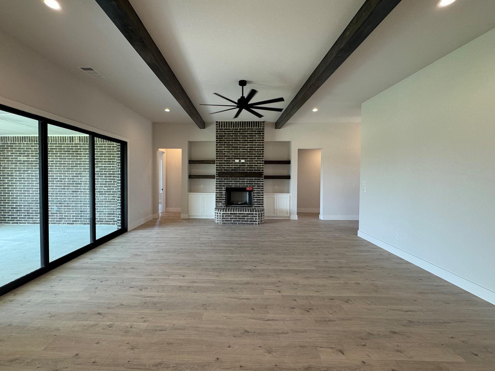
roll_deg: -0.2
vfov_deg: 81.7
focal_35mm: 15
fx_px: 215
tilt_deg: -1.8
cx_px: 233
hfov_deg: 98.0
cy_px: 180
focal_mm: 2.22
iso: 160
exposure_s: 1/120
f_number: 2.2
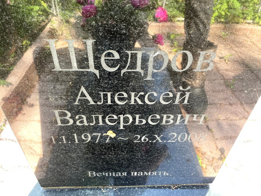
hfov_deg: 67.3
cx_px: 130
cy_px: 98
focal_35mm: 26
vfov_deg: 53.1
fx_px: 196
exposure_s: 1/121
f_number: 1.6
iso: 125
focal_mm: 4.2
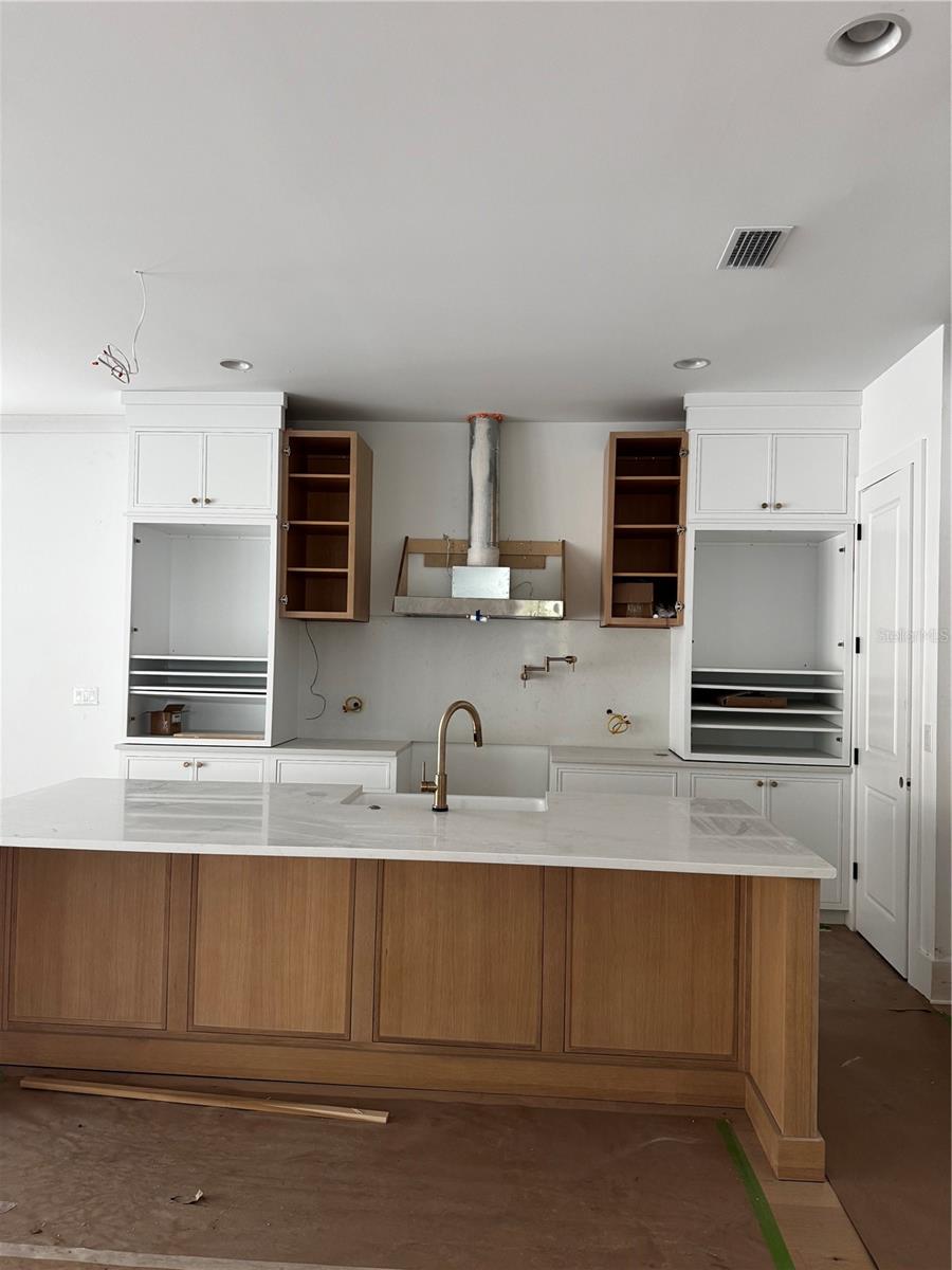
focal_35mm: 24
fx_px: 880
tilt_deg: +1.1
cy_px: 635
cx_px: 476
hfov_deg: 56.8
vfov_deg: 71.6
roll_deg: -1.6
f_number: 1.78
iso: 200
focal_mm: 6.76
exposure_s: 1/94
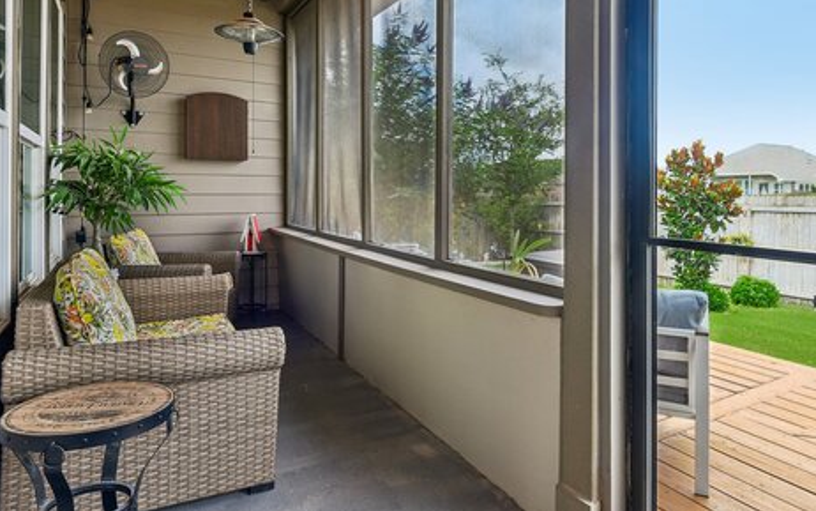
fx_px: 534
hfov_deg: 74.2
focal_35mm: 24
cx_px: 477
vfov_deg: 50.6
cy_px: 194
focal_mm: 17
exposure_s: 1/50
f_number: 8
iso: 400
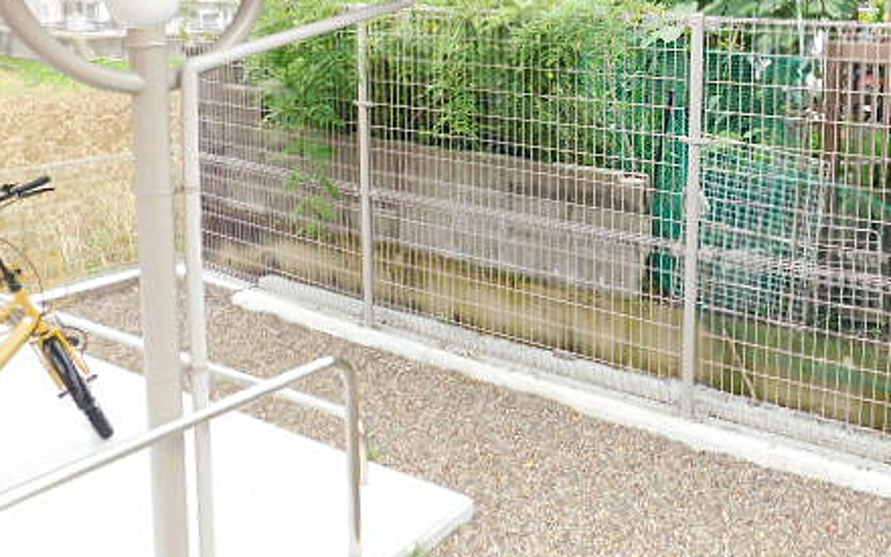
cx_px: 640
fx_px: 898
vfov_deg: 33.5
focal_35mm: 37
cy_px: 115
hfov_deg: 51.1
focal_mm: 4.1
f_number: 3
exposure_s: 1/250
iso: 125
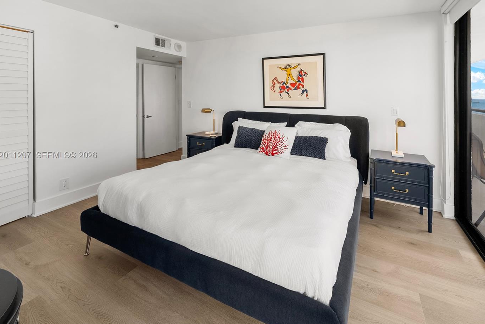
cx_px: 270
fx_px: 189
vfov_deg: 81.2
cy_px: 155
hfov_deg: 103.8
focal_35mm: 14
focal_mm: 12
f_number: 8
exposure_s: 1/250
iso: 200
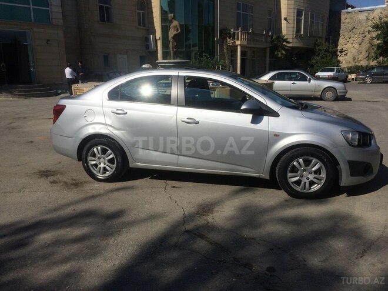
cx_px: 194
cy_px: 146
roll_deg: +1.0
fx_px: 325
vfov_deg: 48.2
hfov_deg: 61.7
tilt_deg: -15.3
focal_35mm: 29
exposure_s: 1/5128
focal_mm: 4.15
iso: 40
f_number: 2.2
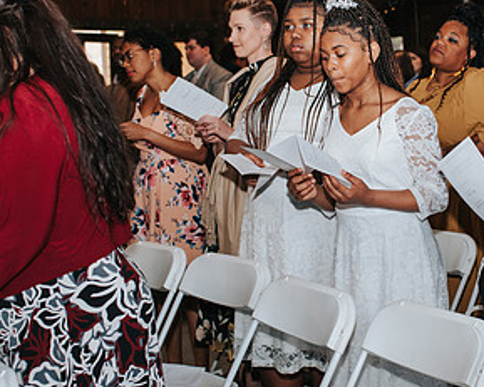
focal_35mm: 66
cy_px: 173
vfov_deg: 23.1
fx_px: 945
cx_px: 348
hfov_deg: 28.4
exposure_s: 1/160
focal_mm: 35
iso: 1000
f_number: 2.8
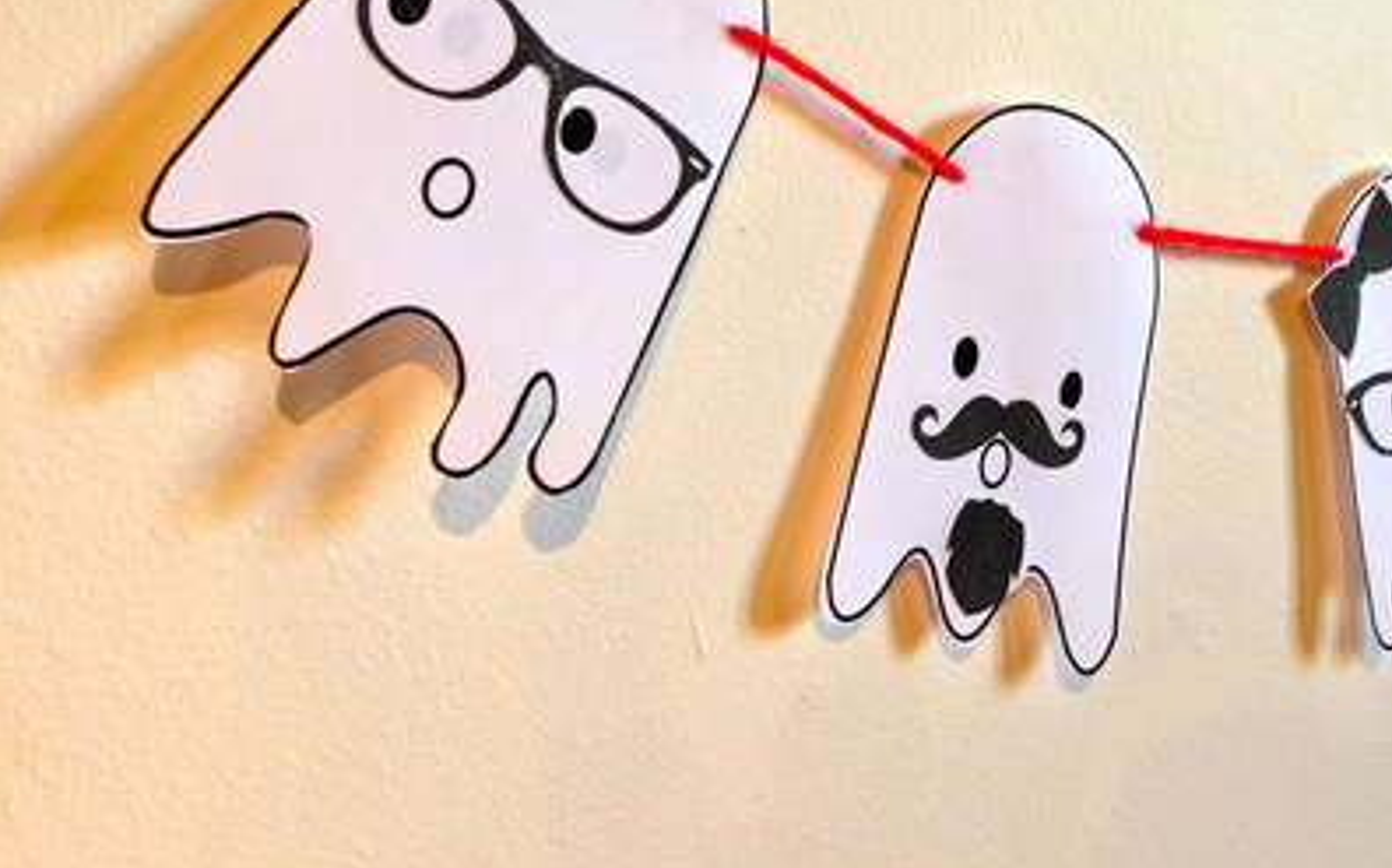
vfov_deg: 23.9
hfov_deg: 37.3
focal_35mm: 53
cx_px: 1040
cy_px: 151
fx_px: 2009
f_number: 2.4
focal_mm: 4.13
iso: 50
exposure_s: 1/20
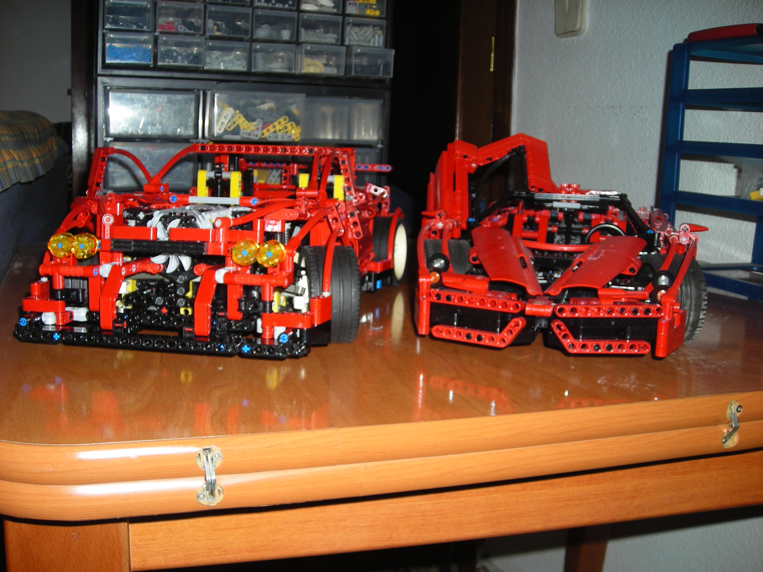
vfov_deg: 37.7
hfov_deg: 49.0
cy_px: 286
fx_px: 838
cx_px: 382
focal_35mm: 38
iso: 50
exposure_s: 1/60
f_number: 3.2
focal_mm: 6.3
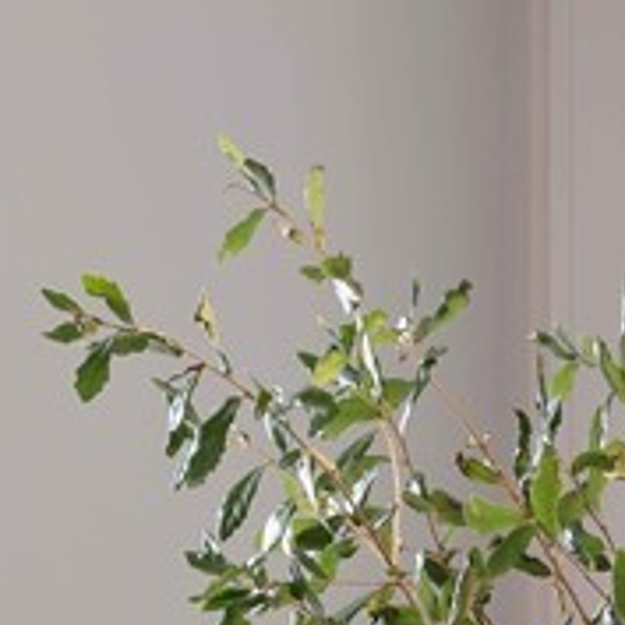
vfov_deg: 7.9
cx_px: 964
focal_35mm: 219
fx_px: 4474
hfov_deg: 7.8
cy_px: 784
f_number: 8
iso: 125
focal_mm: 42
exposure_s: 1/25
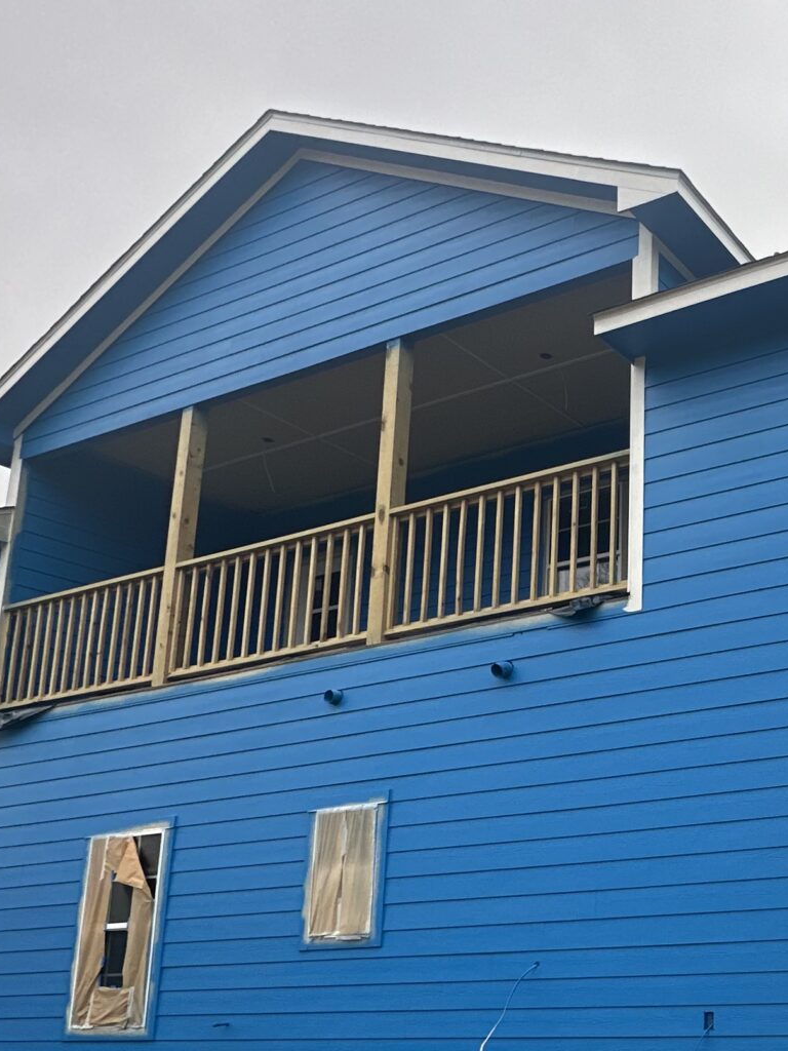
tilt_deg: +12.5
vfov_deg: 51.5
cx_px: 891
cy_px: 714
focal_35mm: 35
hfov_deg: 34.5
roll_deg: +2.2
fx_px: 1062
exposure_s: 1/212
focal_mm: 2.22
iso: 40
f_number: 2.2
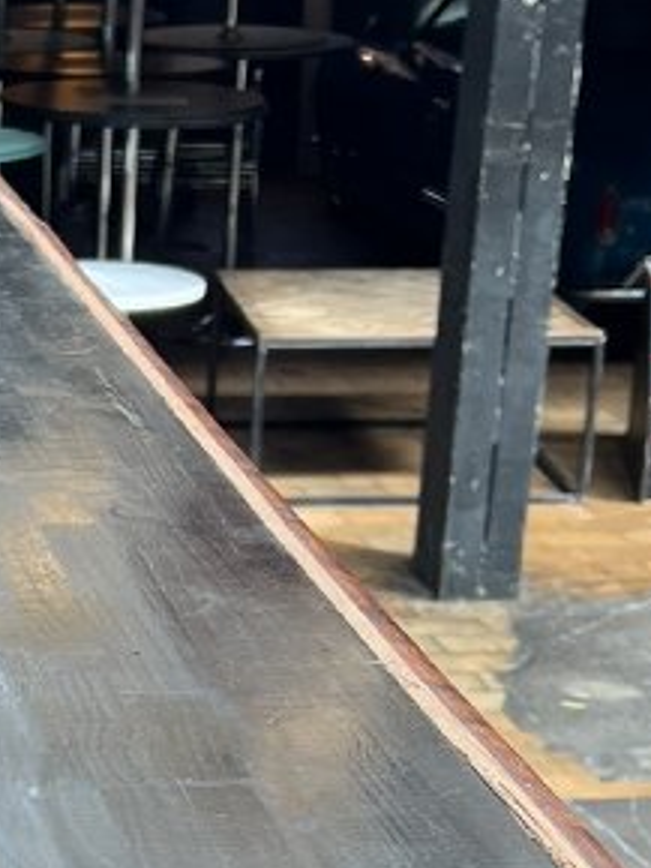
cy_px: 853
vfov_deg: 17.8
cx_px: -210
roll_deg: -0.3
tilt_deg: -22.5
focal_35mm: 108
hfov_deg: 13.2
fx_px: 2706
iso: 125
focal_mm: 5.7
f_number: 1.5
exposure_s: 1/121
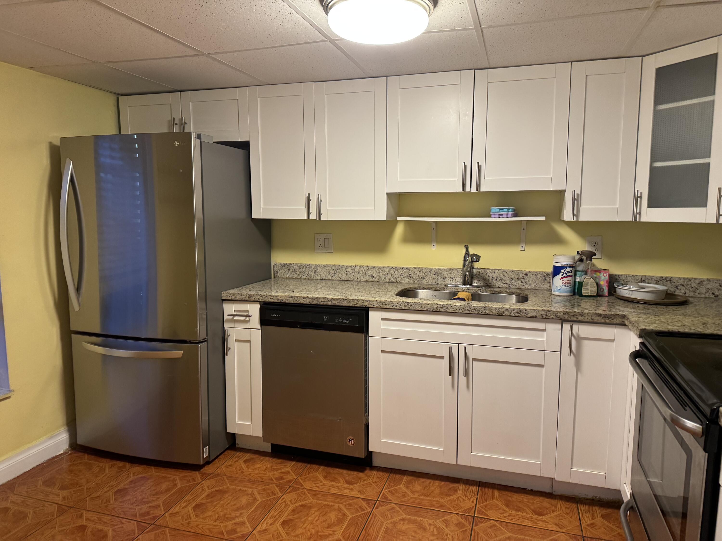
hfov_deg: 71.6
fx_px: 501
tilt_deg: -6.7
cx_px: 361
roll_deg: +1.5
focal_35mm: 24
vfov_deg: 56.8
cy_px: 270
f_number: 1.78
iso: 250
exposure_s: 1/60
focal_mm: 6.76
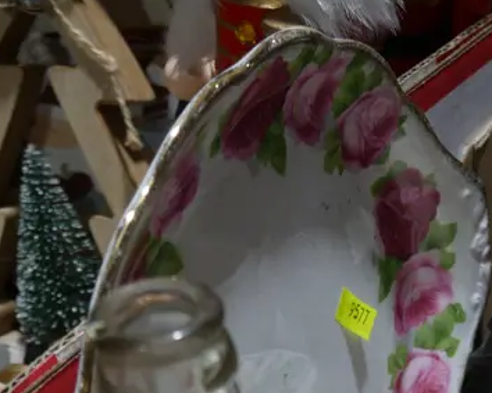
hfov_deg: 19.2
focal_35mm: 96
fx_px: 1397
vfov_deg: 15.3
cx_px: 535
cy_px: 498
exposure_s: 1/100
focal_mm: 17
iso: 200
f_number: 4
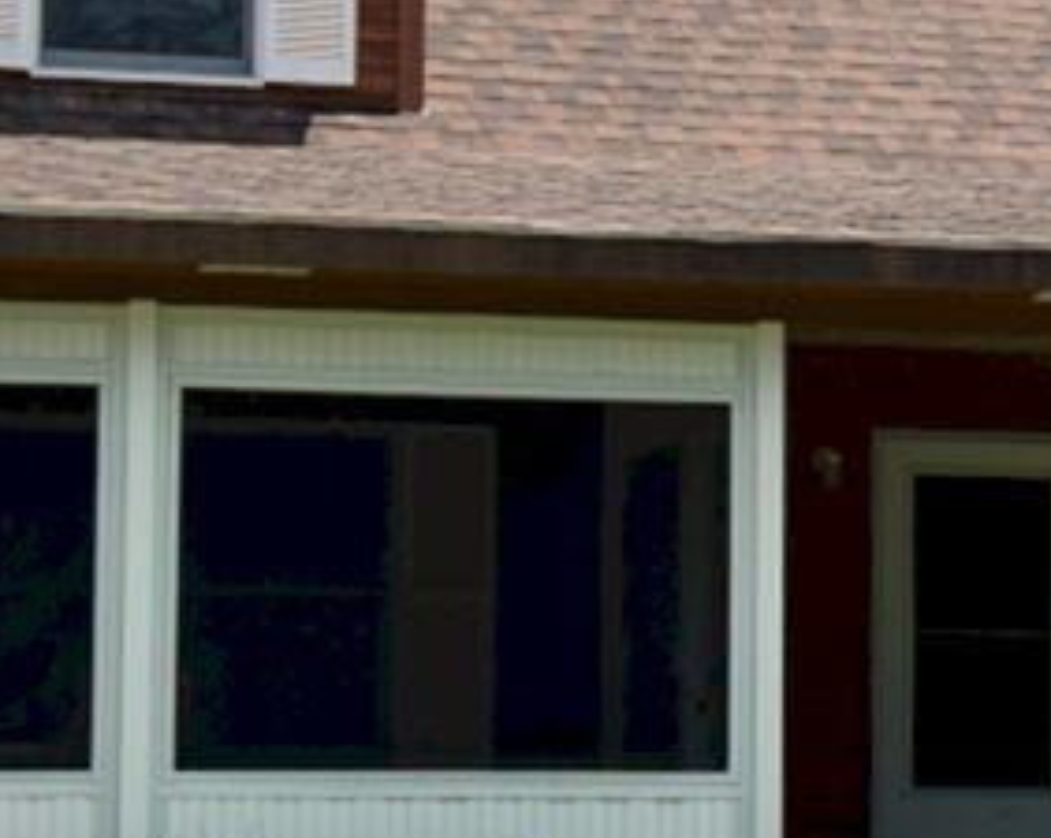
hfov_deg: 9.6
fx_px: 6059
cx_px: 1688
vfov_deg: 7.9
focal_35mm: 195
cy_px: 223
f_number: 9
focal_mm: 26
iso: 200
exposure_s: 1/320
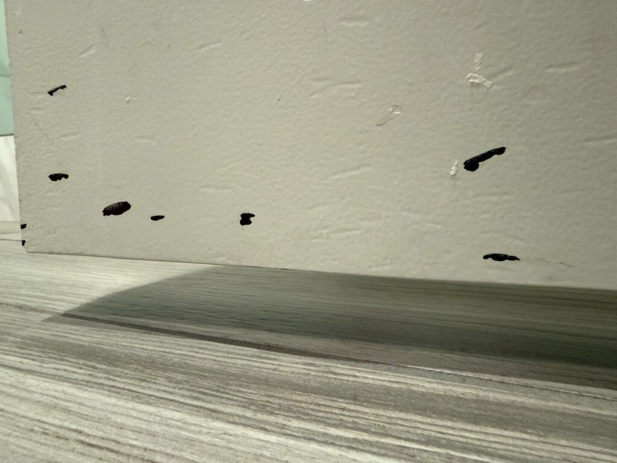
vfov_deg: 56.8
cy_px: 232
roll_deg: +0.2
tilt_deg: -6.3
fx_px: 428
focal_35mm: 24
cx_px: 308
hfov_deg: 71.6
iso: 640
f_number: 2.2
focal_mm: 2.22
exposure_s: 1/60
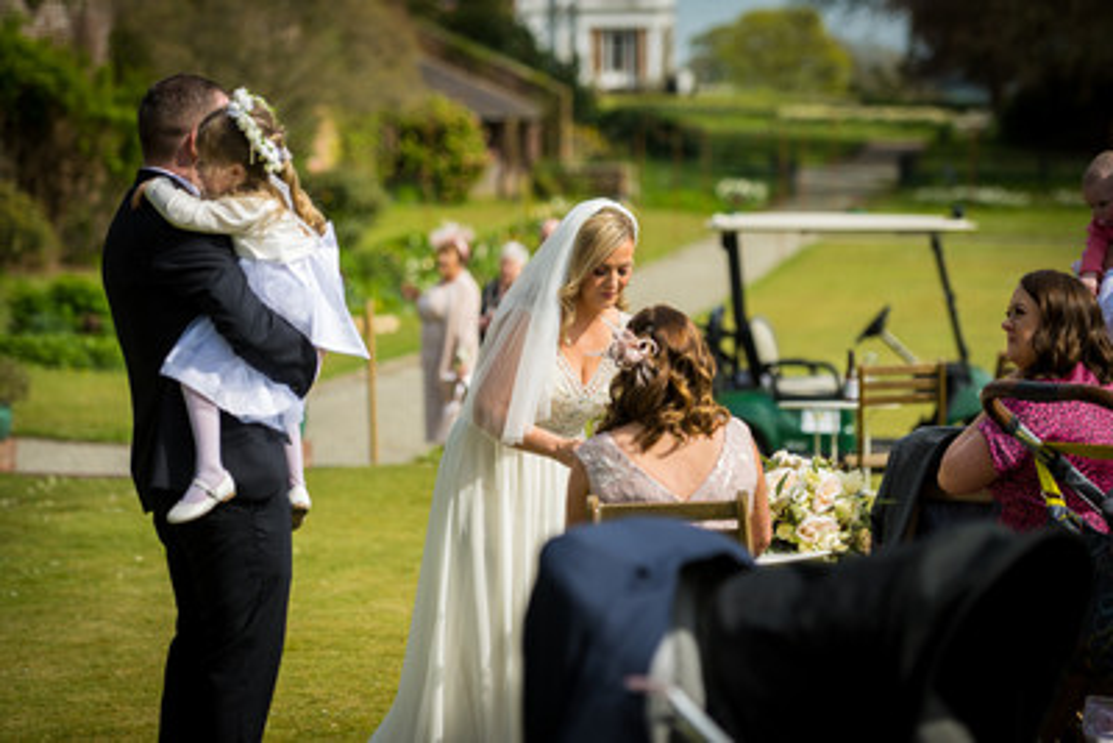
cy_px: 372
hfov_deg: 18.6
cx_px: 556
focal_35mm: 110
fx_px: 3402
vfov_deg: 12.5
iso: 100
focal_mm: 110
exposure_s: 1/1600
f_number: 2.8
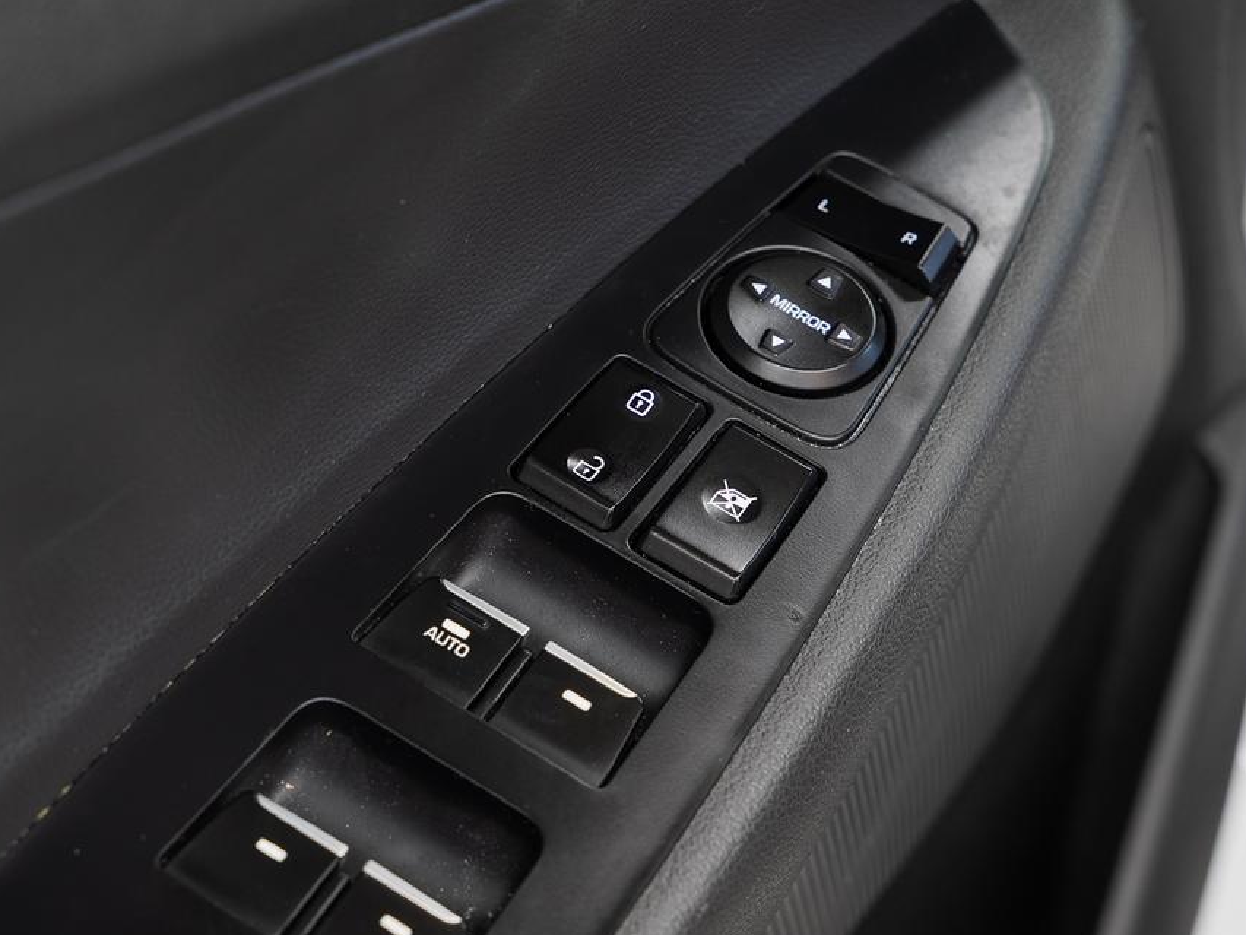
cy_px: 465
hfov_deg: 20.9
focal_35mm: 94
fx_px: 3384
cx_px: 660
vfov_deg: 15.7
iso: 100
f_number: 5.6
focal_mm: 57.9
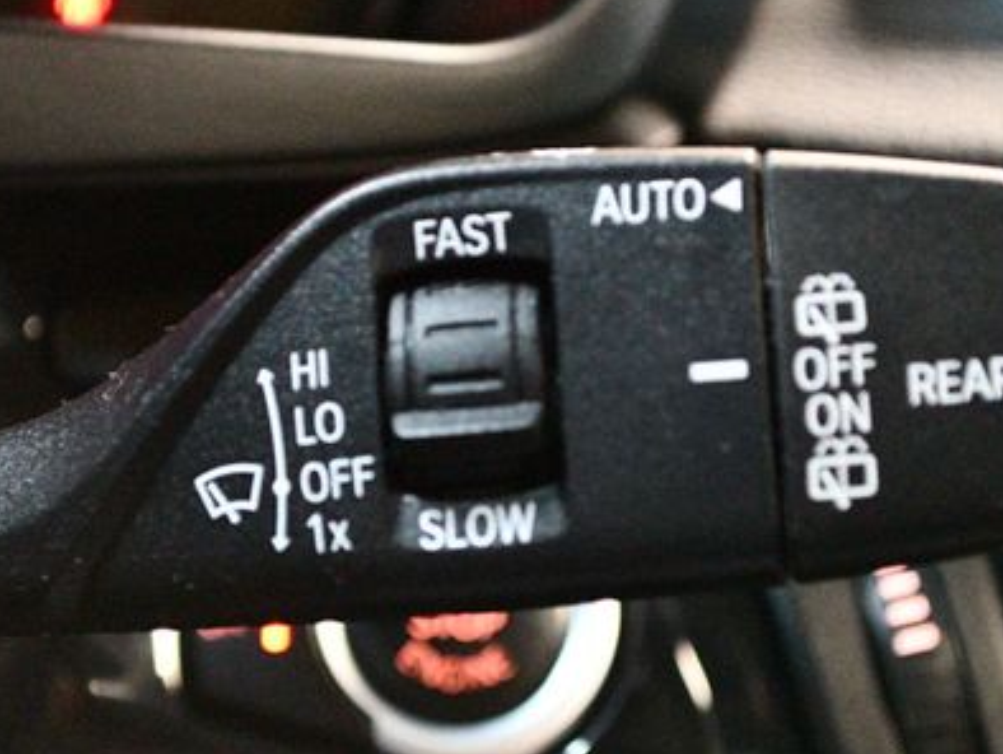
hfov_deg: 15.4
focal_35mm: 128
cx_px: 417
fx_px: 3711
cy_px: 446
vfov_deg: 11.6
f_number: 5.6
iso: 12800
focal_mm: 55
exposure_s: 1/20
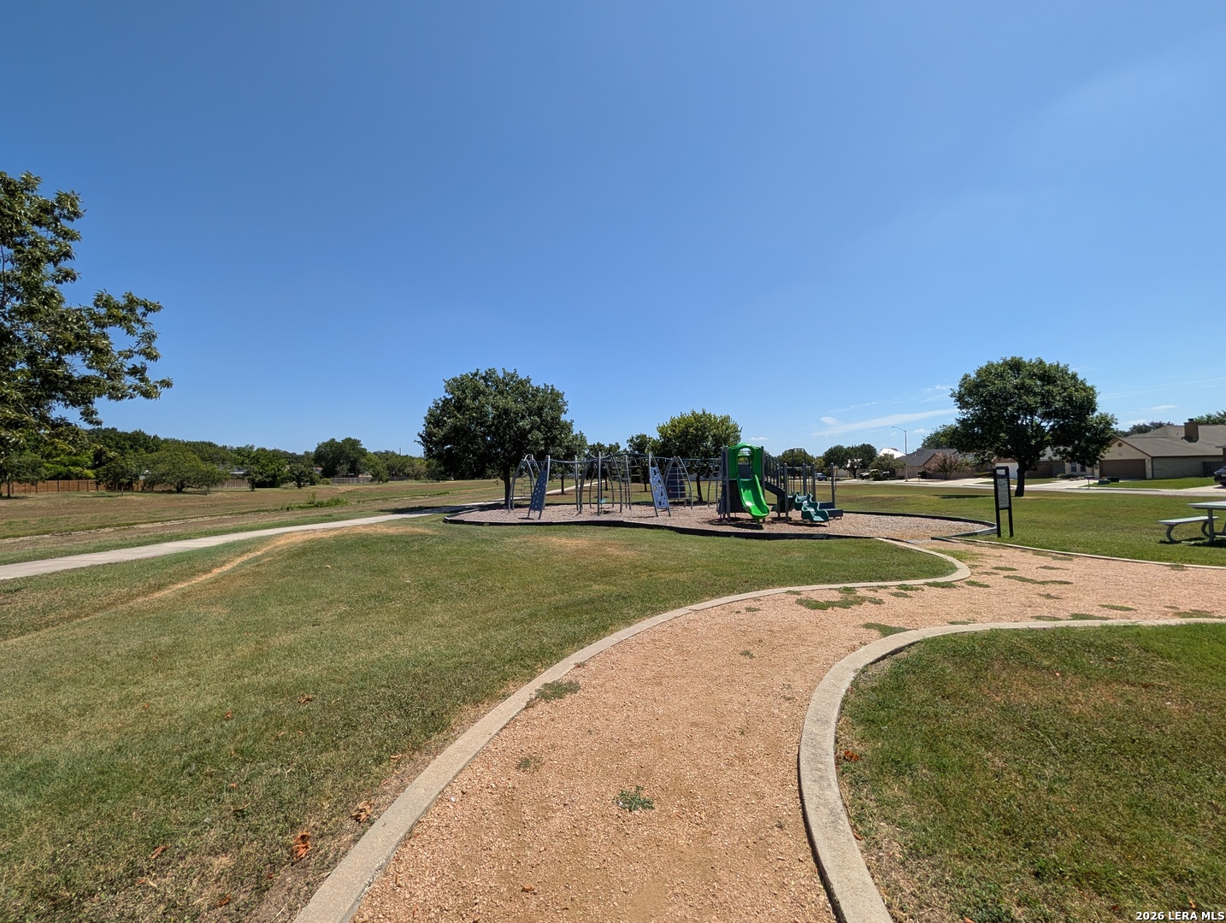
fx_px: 426
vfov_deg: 94.7
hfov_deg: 110.5
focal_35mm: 12
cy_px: 462
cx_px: 613
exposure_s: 1/3247
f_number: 1.7
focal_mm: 2.02
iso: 54
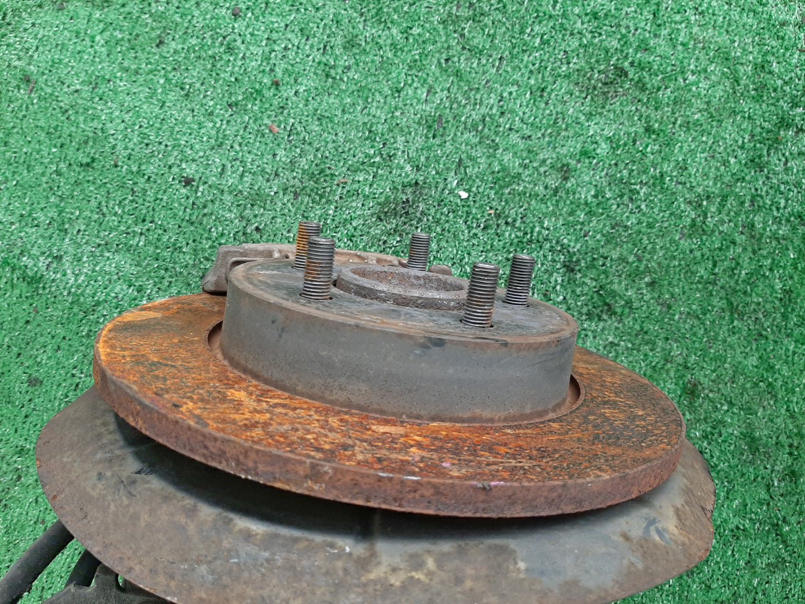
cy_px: 302
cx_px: 402
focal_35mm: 26
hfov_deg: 67.3
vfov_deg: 53.1
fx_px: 605
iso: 232
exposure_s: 1/50
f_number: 1.7
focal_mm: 3.93
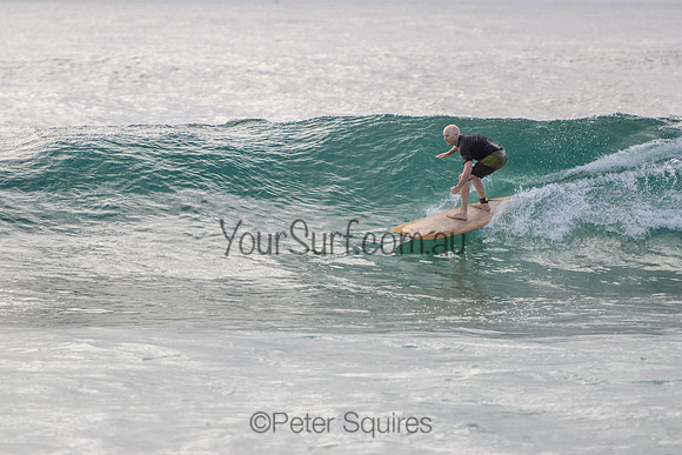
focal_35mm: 550
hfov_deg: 3.7
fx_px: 10425
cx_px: 291
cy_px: 186
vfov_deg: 2.5
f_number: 5.6
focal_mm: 400
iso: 280
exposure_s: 1/2000
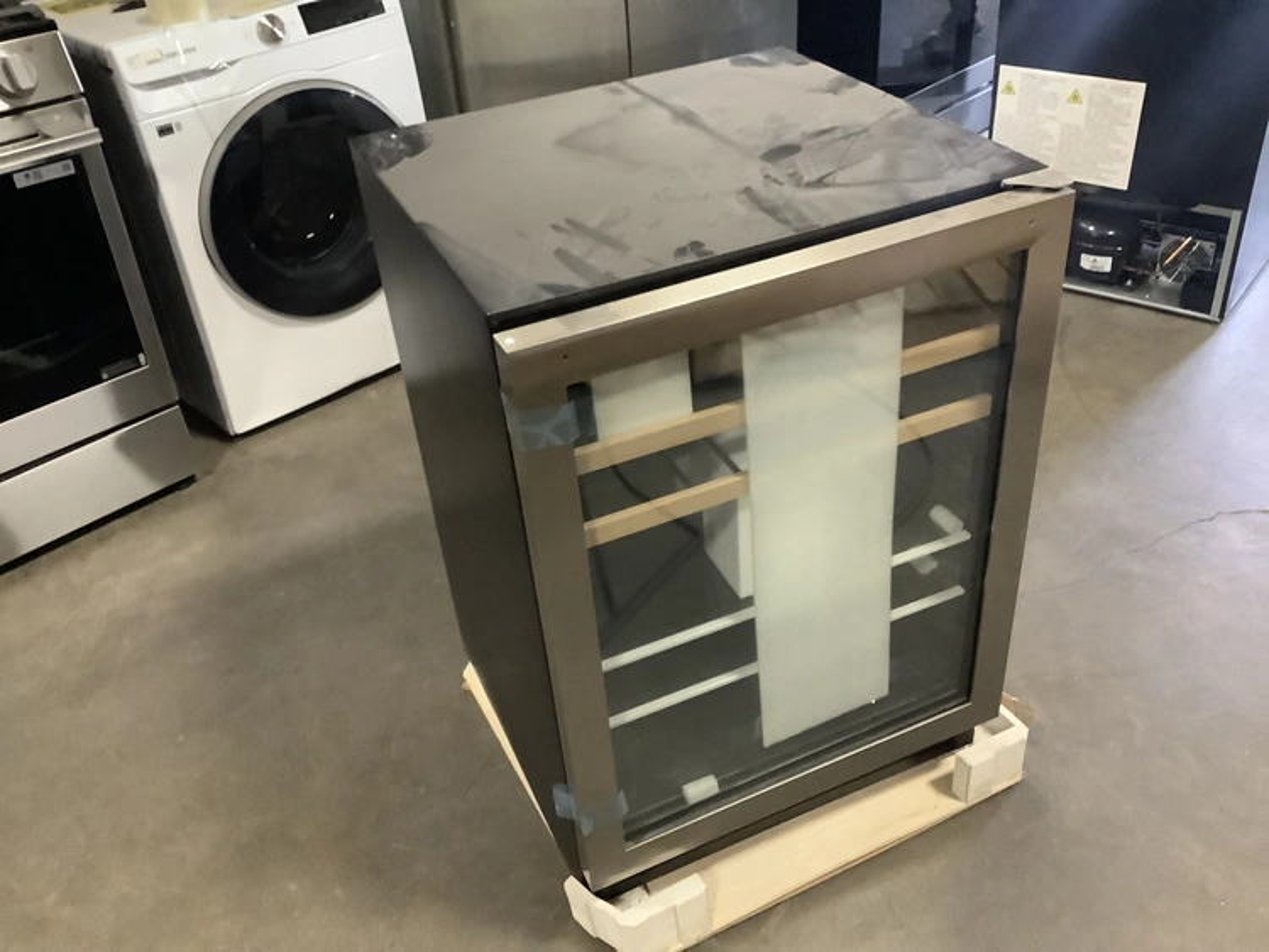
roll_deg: +4.8
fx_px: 1137
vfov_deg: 45.5
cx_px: 634
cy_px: 476
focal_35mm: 31
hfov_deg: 58.3
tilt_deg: -35.1
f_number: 2.4
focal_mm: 3.3
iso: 500
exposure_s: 1/30
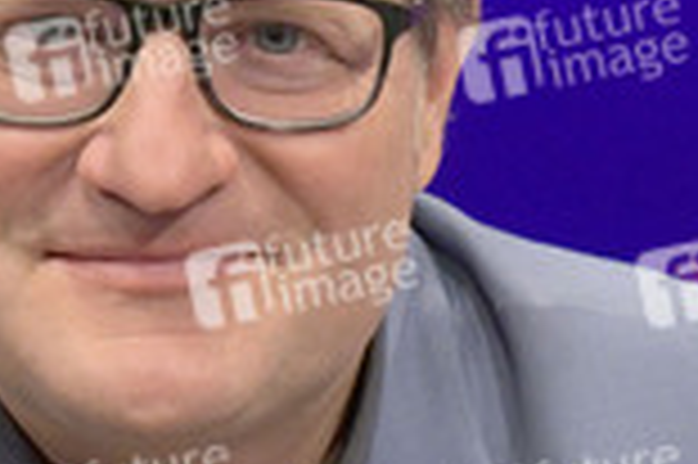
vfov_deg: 11.2
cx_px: 182
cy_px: 162
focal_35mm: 122
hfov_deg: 16.7
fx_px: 2363
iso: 2500
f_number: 6.3
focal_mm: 42
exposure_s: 1/320
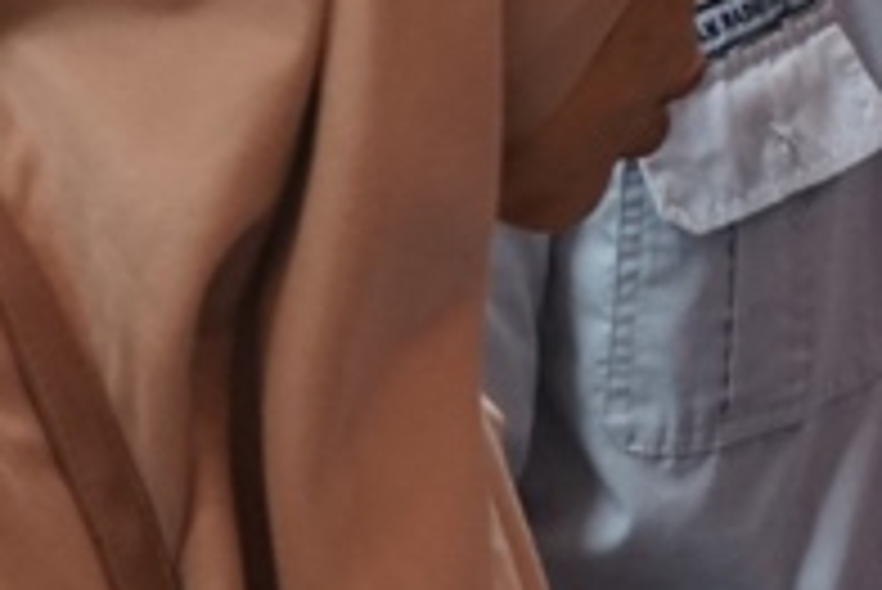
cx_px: 1098
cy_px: 295
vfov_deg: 6.7
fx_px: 5002
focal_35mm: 204
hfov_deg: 9.9
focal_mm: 39
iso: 1250
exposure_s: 1/80
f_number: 14
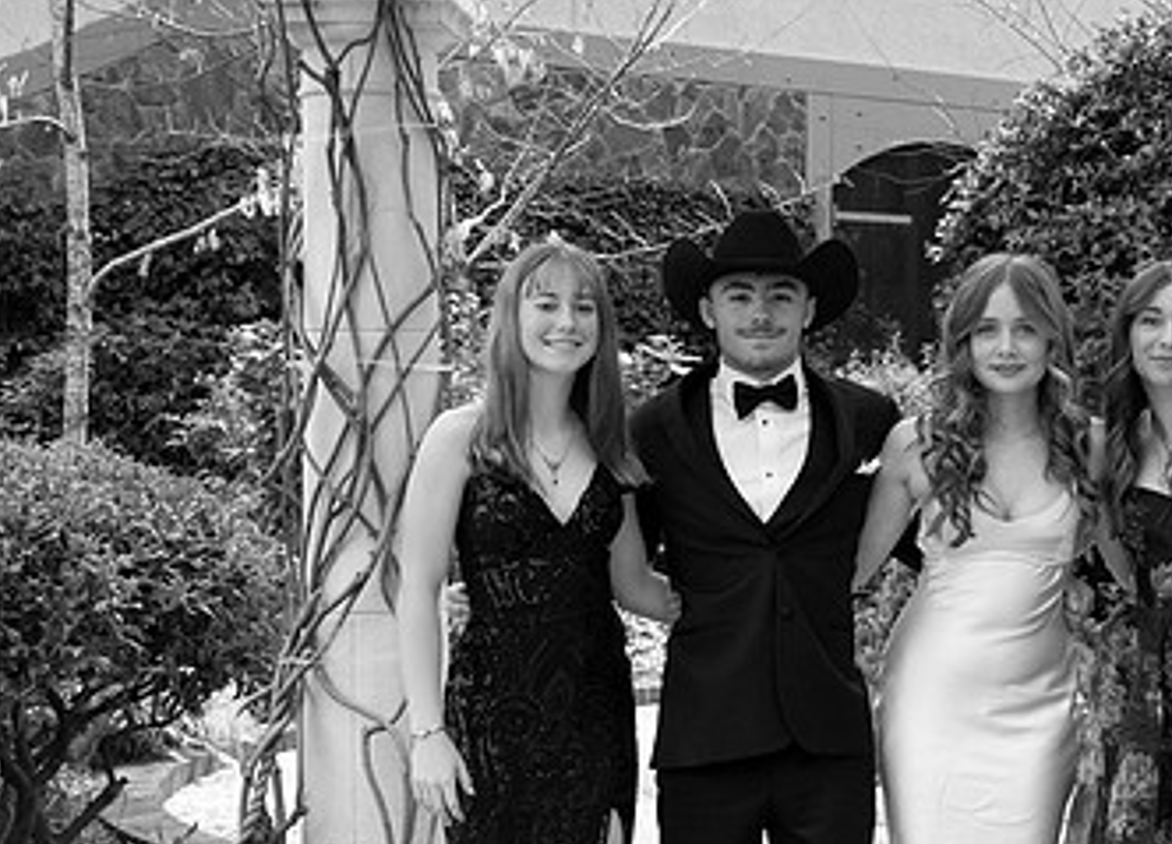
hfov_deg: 22.8
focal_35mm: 86
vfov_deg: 16.7
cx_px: 917
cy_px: 528
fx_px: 2870
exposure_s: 1/1250
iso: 1250
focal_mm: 39
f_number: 5.6
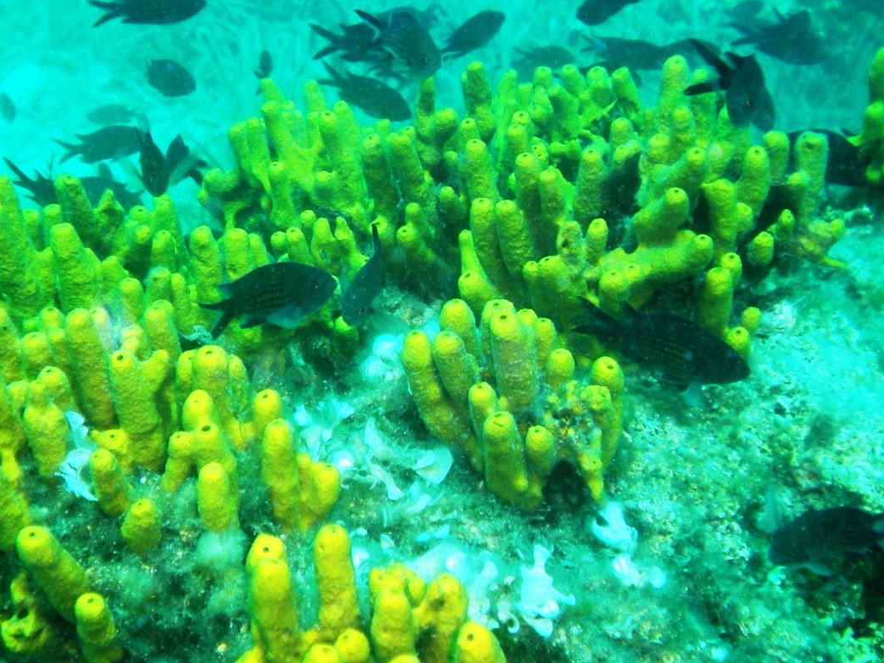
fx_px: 1481
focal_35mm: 58
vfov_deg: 25.2
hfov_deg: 33.0
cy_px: 302
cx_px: 319
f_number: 3.1
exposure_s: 1/88.6
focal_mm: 6.3
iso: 64
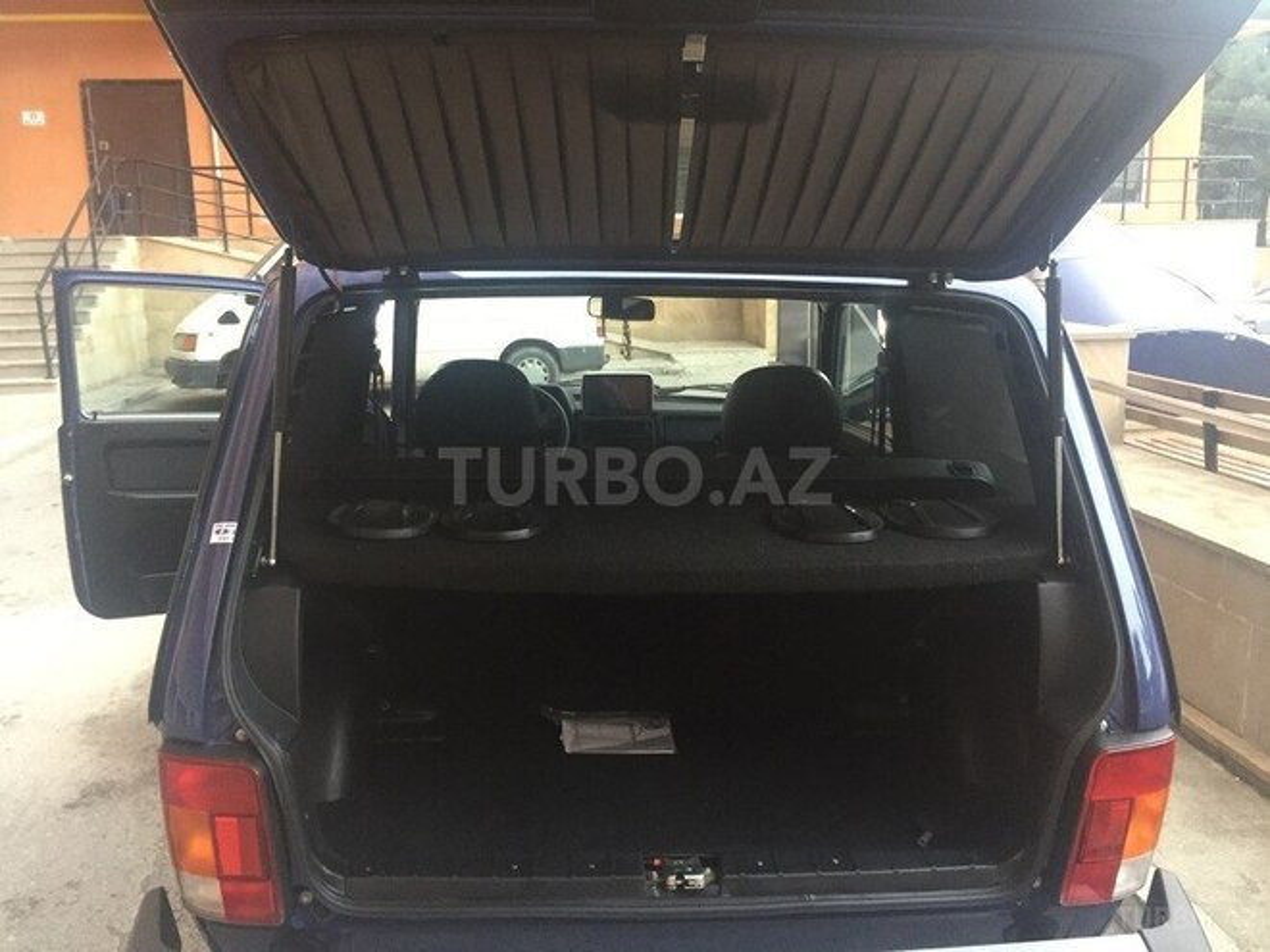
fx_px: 1064
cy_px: 476
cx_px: 635
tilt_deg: -11.0
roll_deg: -0.1
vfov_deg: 48.2
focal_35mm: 29
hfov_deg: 61.7
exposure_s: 1/33
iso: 250
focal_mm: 4.15
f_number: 2.2
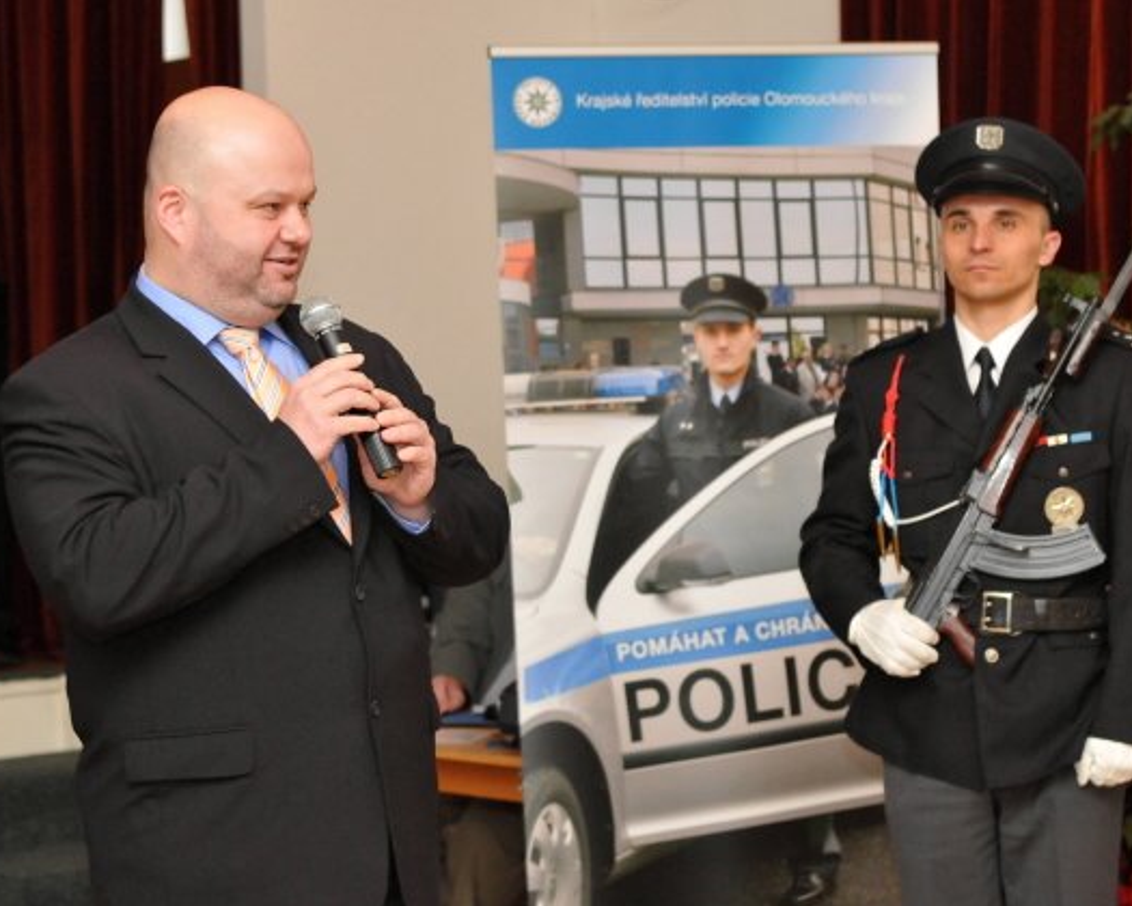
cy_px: 454
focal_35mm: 120
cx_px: 522
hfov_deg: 16.0
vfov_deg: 12.9
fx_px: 4020
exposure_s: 1/125
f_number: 3.5
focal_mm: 70
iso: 2500
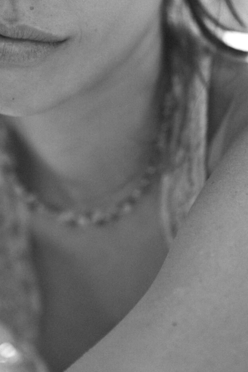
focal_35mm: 174
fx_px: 1799
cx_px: 73
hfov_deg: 7.9
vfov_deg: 11.7
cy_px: 48
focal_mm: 85
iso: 100
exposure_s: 1/2000
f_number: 1.8
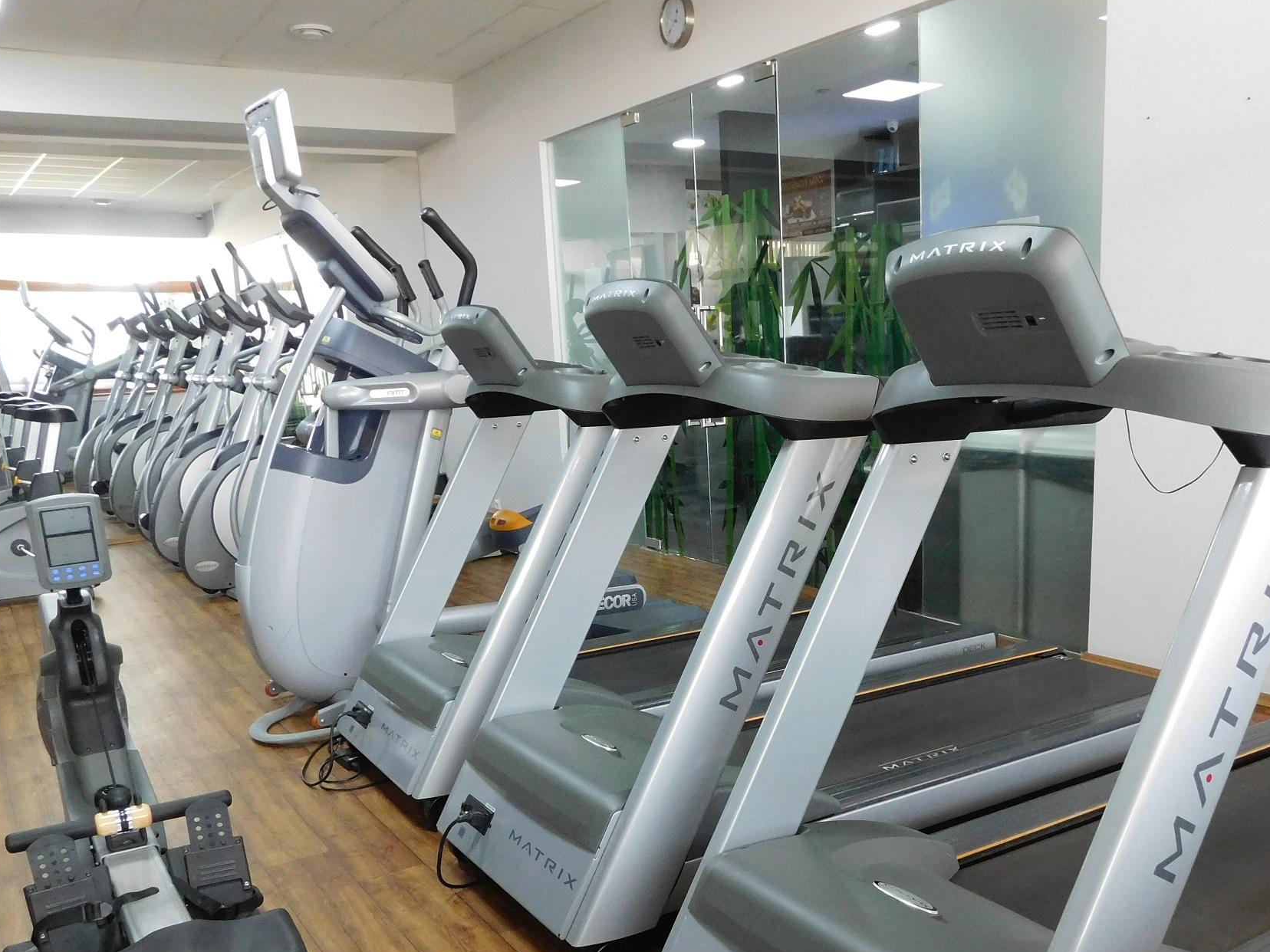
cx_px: 725
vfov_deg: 43.6
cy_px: 631
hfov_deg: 56.6
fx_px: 1174
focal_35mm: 32
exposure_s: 1/30
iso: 400
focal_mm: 4
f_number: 3
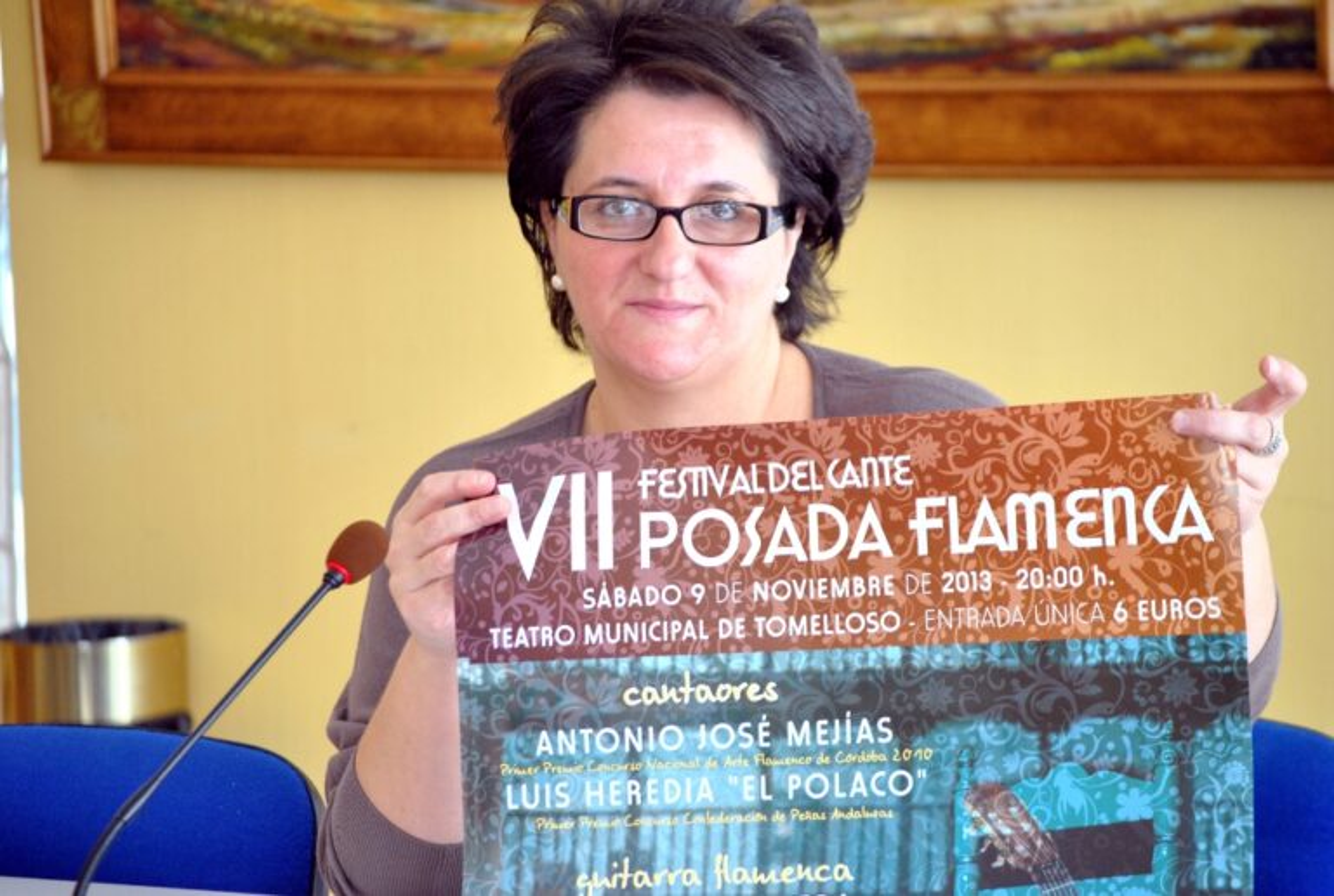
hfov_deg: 13.7
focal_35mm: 150
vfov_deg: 9.2
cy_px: 448
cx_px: 667
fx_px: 5571
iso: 800
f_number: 4.5
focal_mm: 100
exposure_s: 1/80
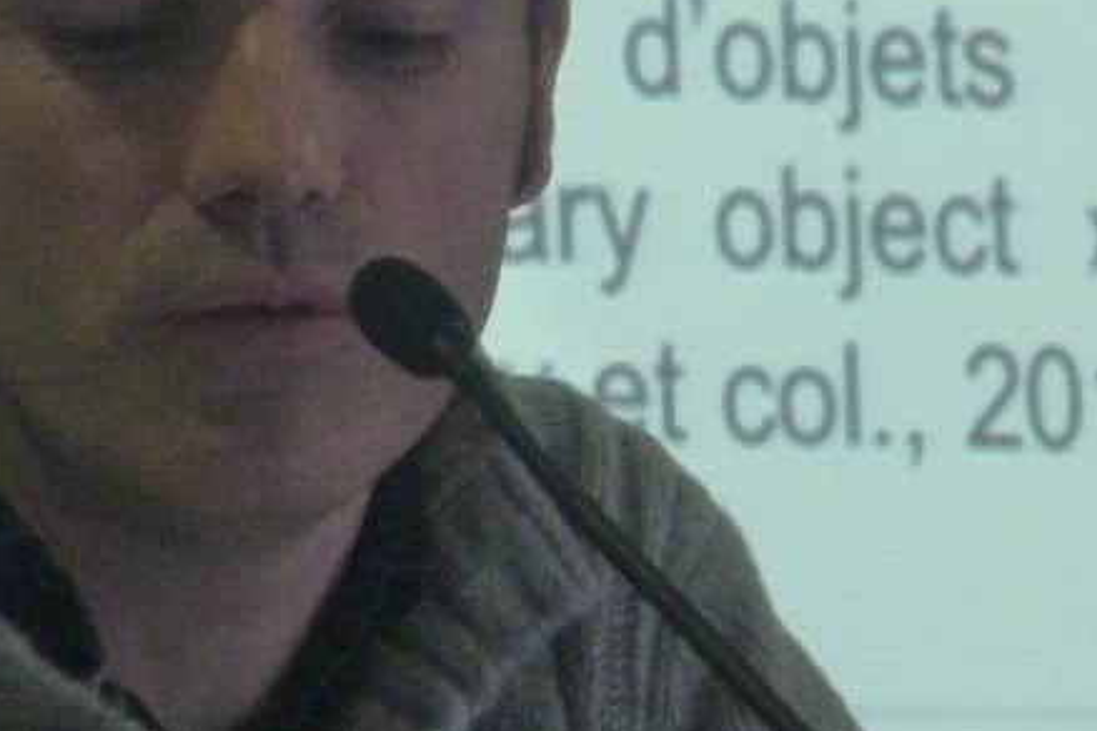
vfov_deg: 2.4
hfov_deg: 3.6
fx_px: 17520
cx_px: 321
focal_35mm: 575
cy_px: 145
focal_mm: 34.4
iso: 800
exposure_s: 1/30
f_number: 4.6
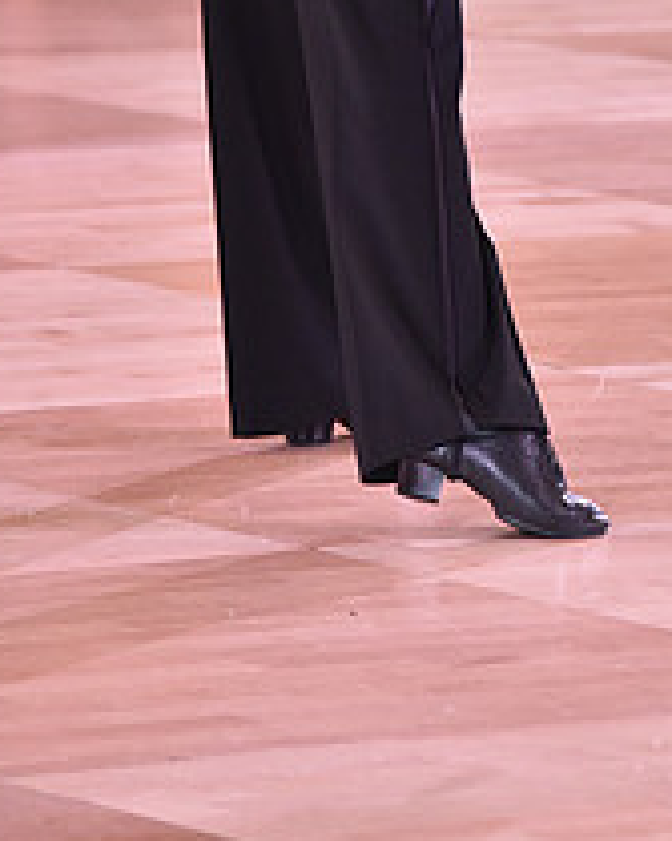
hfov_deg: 3.0
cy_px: -266
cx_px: 590
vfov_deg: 3.7
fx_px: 12987
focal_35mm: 522
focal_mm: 200
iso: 2000
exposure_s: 1/250
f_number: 5
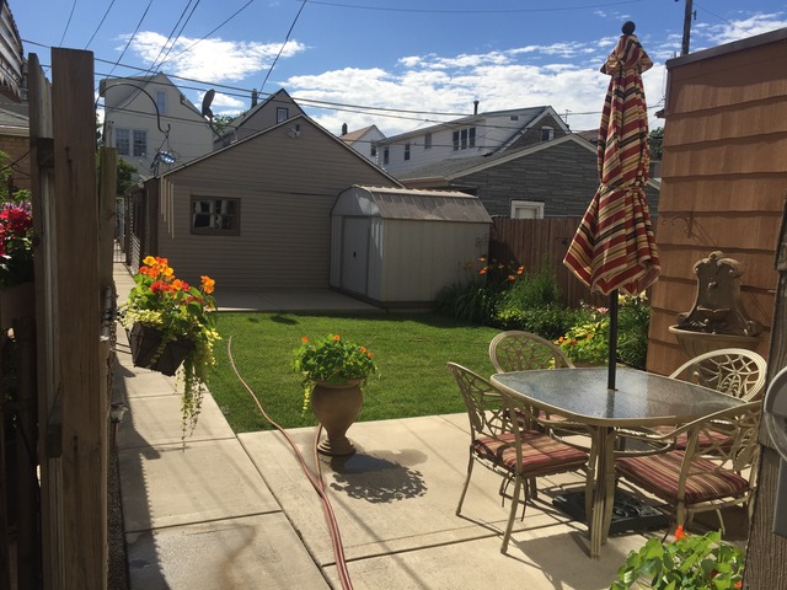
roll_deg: -3.1
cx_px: 394
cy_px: 295
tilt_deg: -5.5
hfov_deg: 61.7
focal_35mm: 29
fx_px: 659
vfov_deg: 48.2
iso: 32
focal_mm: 4.15
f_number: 2.2
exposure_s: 1/3300
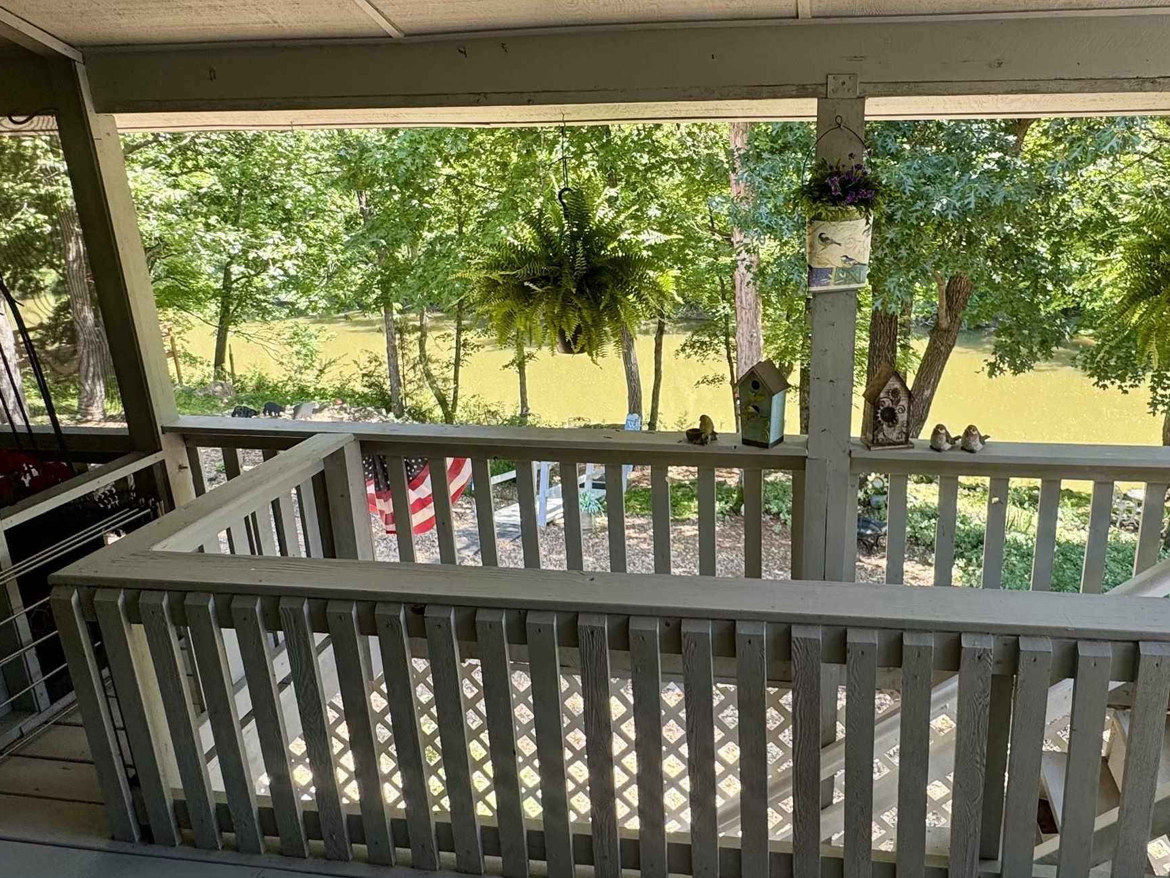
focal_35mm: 25
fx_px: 845
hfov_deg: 68.5
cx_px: 717
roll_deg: -0.4
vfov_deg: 54.8
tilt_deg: -17.8
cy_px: 396
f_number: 2.2
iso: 40
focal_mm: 2.22
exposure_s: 1/99
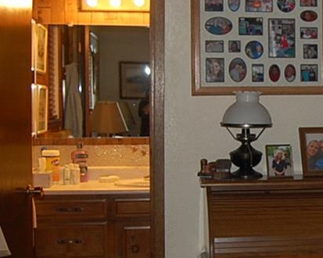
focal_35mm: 92
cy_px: 124
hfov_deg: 19.3
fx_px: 879
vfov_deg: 16.7
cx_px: 412
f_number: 3.5
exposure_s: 1/60
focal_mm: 18
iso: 400
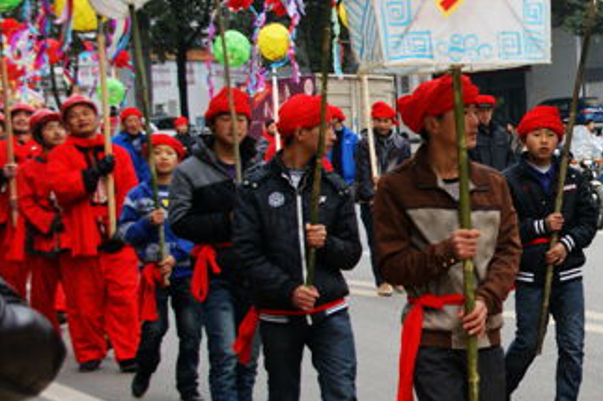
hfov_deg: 18.8
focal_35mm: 104
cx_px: 687
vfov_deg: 13.1
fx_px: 1741
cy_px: 153
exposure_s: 1/320
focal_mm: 28
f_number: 4.5
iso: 200
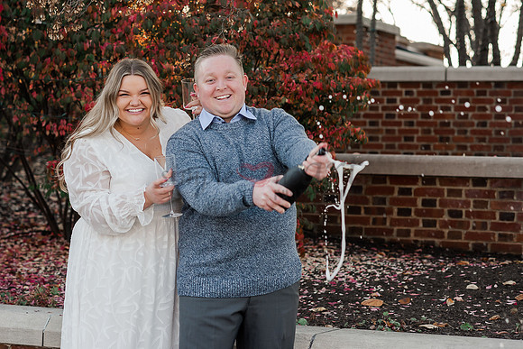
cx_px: 181
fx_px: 1613
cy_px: 121
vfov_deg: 12.3
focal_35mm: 111
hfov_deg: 18.4
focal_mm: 85
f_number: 3.5
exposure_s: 1/320
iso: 400
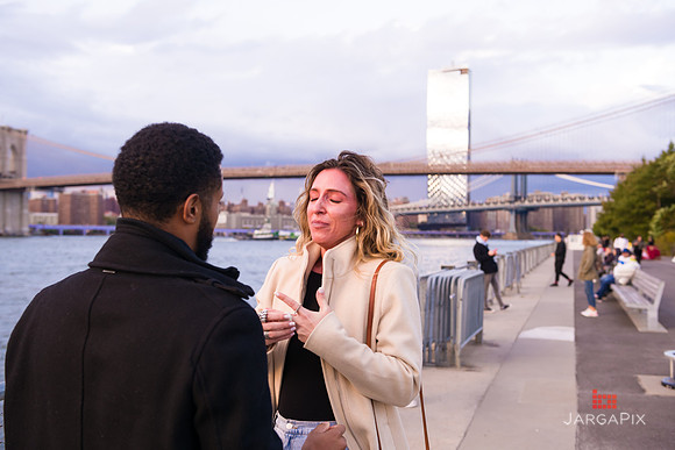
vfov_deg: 33.4
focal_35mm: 40
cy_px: 225
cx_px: 338
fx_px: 750
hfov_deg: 48.4
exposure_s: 1/200
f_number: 4
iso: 250
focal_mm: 40
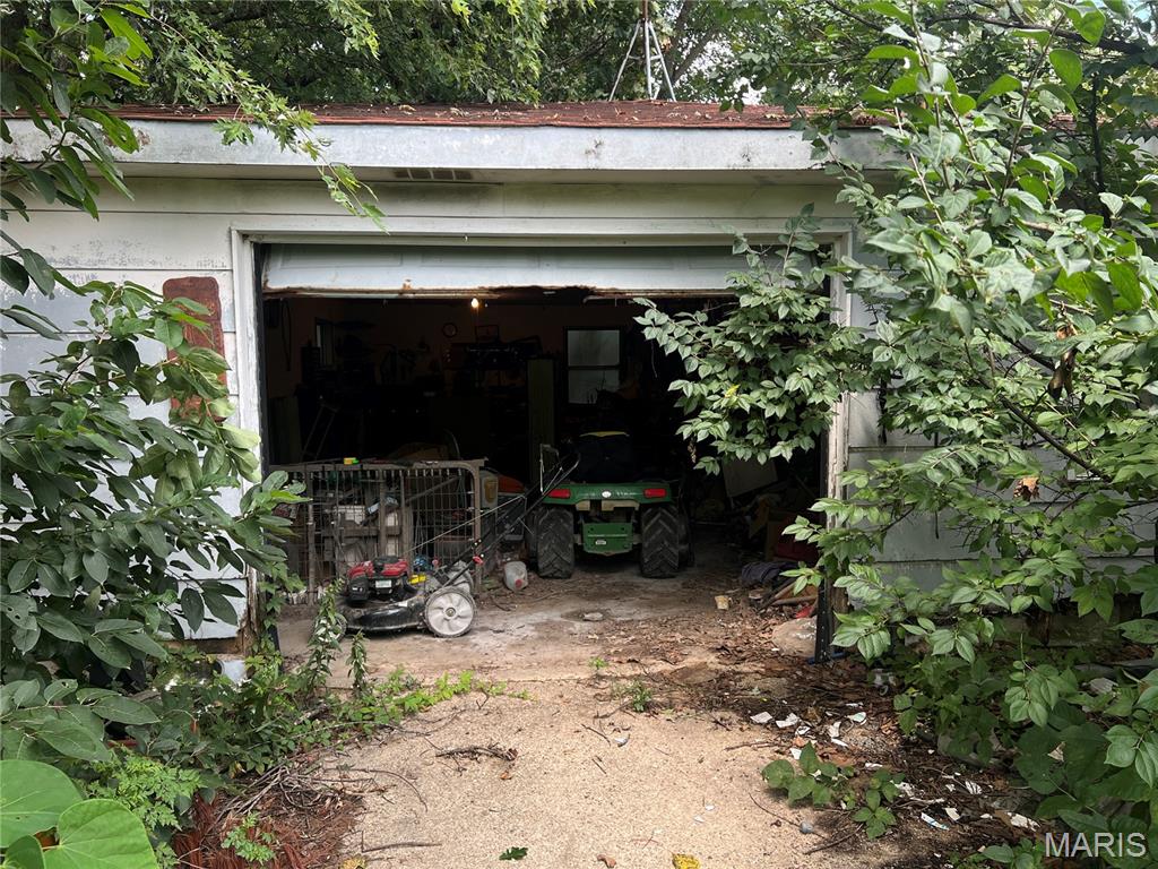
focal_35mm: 26
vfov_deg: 53.1
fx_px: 870
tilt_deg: -4.8
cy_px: 434
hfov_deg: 67.3
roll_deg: +0.9
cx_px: 579
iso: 50
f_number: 1.5
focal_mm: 5.7
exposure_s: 1/334
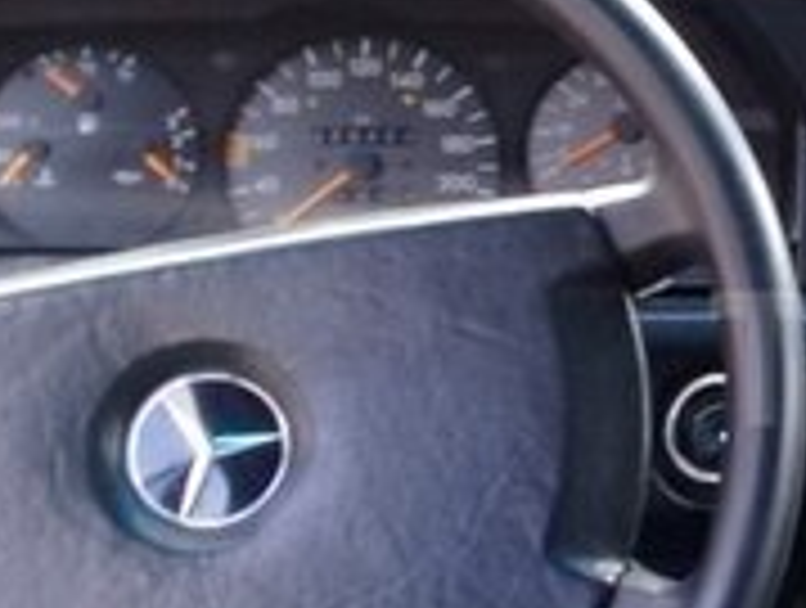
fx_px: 2660
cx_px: 1171
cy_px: 358
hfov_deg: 15.9
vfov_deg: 13.0
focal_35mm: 114
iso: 64
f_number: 2.2
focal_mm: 3.3
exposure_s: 1/33
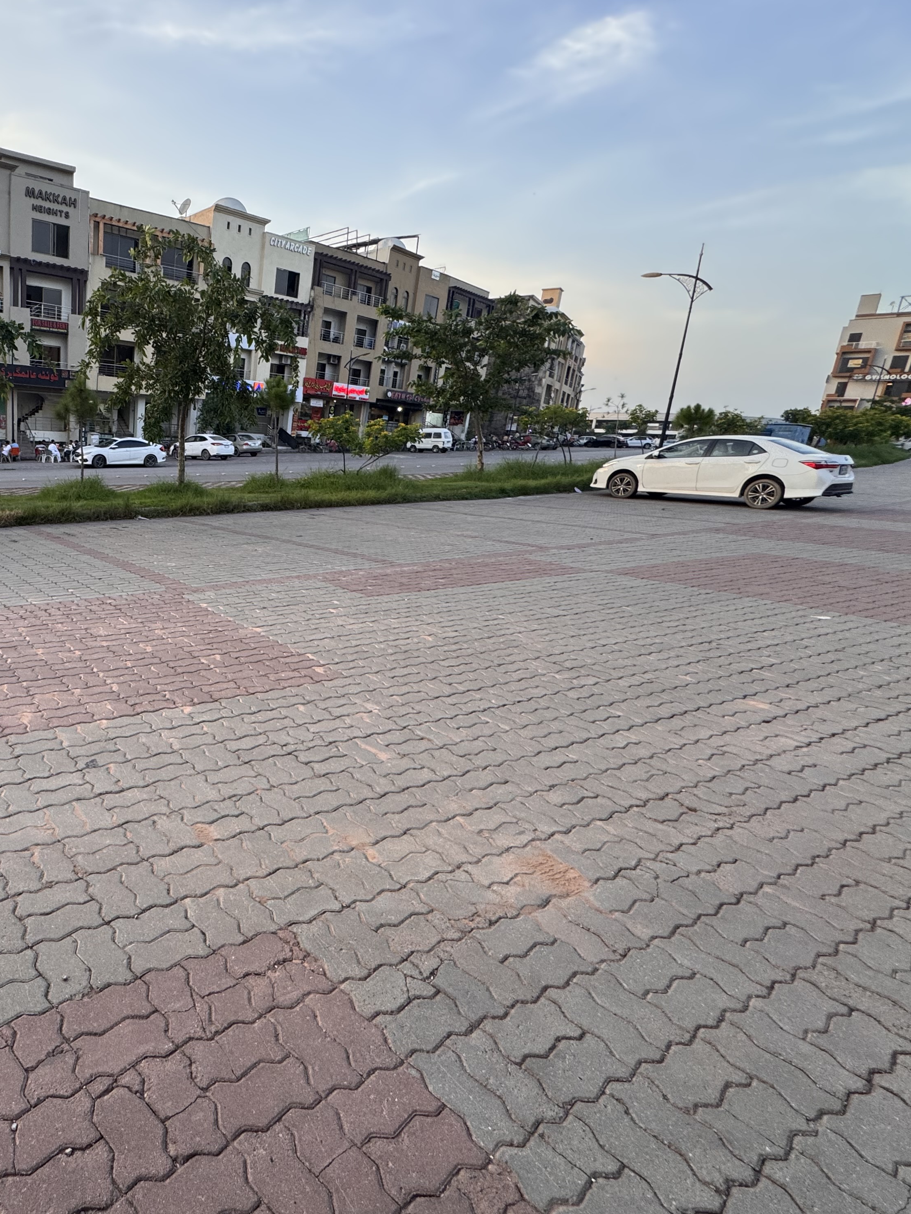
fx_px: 667
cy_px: 610
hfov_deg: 61.6
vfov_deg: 84.7
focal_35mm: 19
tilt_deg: -13.6
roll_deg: -1.0
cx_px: 153
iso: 125
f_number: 2.2
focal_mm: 2.22
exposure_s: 1/99
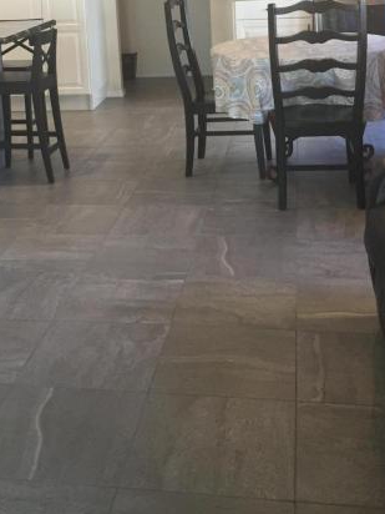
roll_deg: +3.7
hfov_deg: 26.8
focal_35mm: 54
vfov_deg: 34.1
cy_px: 79
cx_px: 116
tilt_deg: -8.9
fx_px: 801
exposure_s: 1/30
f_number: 2.2
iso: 50
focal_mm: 4.15
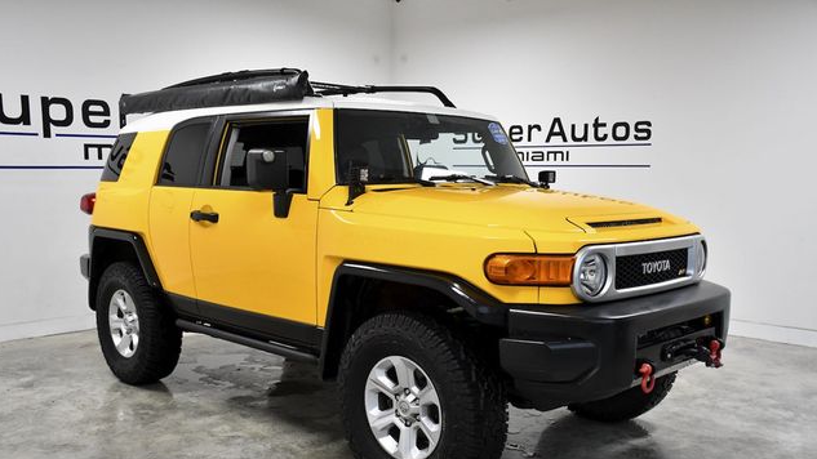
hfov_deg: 55.3
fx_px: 780
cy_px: 273
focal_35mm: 36
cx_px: 405
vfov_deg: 32.7
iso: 2500
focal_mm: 23
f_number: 4.5
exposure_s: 1/640
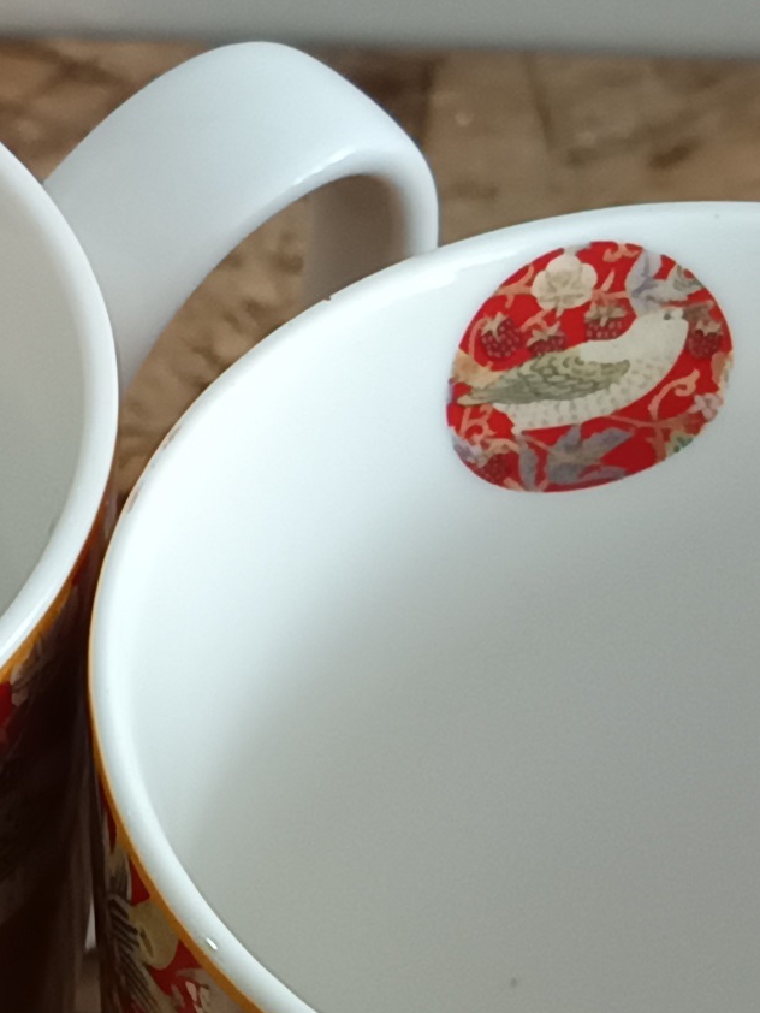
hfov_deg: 25.2
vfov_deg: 33.6
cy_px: 616
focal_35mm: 57
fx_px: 1668
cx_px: 149
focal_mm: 5.31
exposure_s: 1/50
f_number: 1.7
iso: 1148
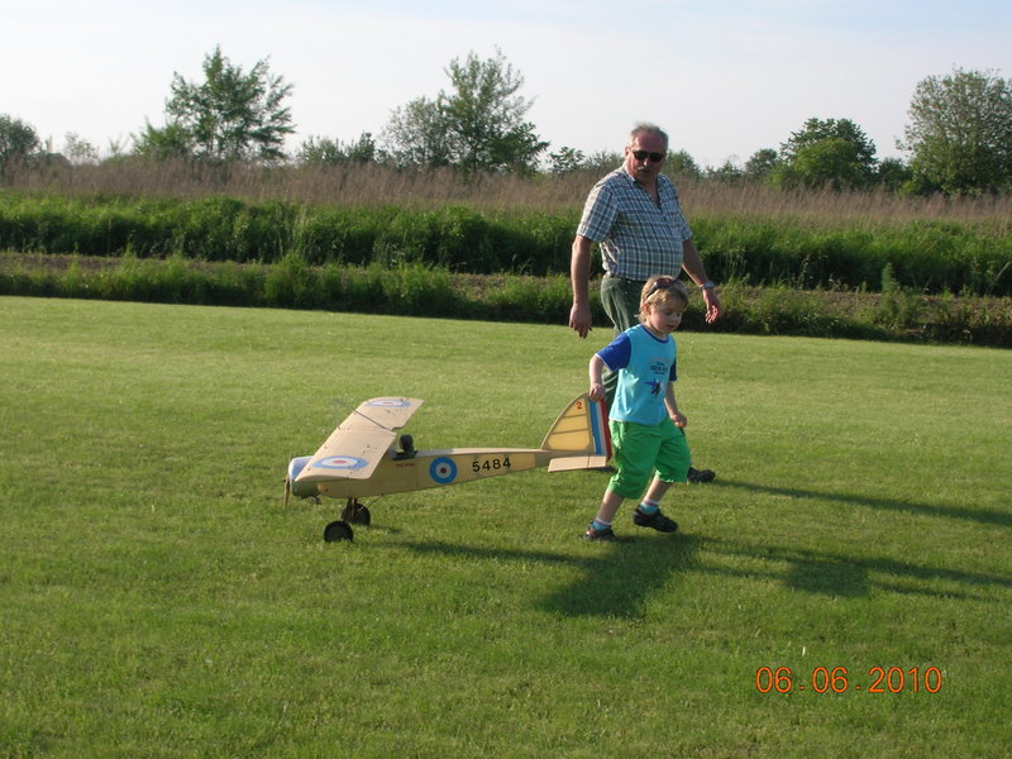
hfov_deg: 29.4
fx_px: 1930
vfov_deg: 22.3
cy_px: 380
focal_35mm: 66
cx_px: 506
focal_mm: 11
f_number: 6.4
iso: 50
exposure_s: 1/157
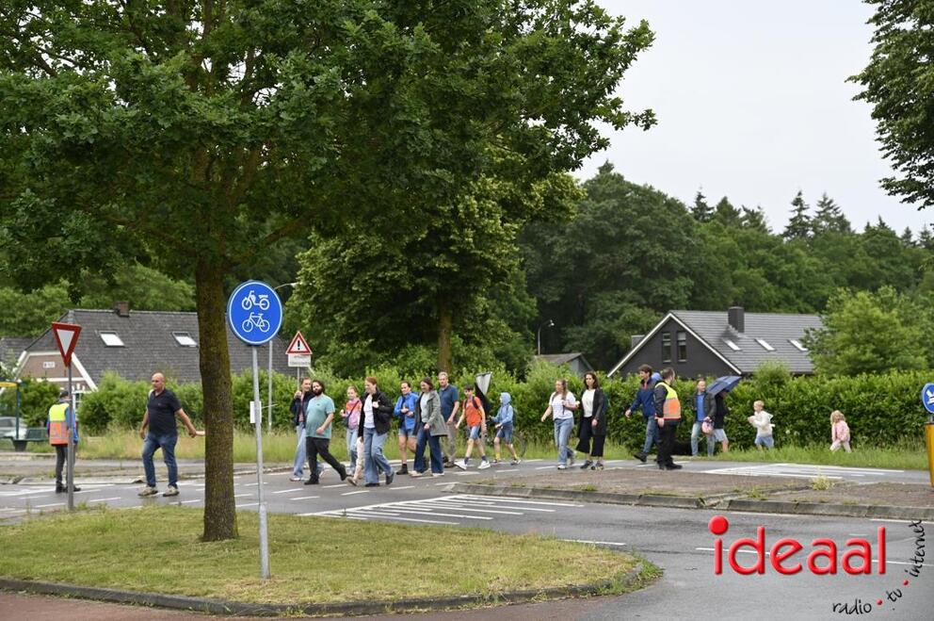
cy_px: 310
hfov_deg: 28.9
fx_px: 1814
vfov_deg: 19.4
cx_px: 467
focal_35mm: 70
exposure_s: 1/250
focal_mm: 70
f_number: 4
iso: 280
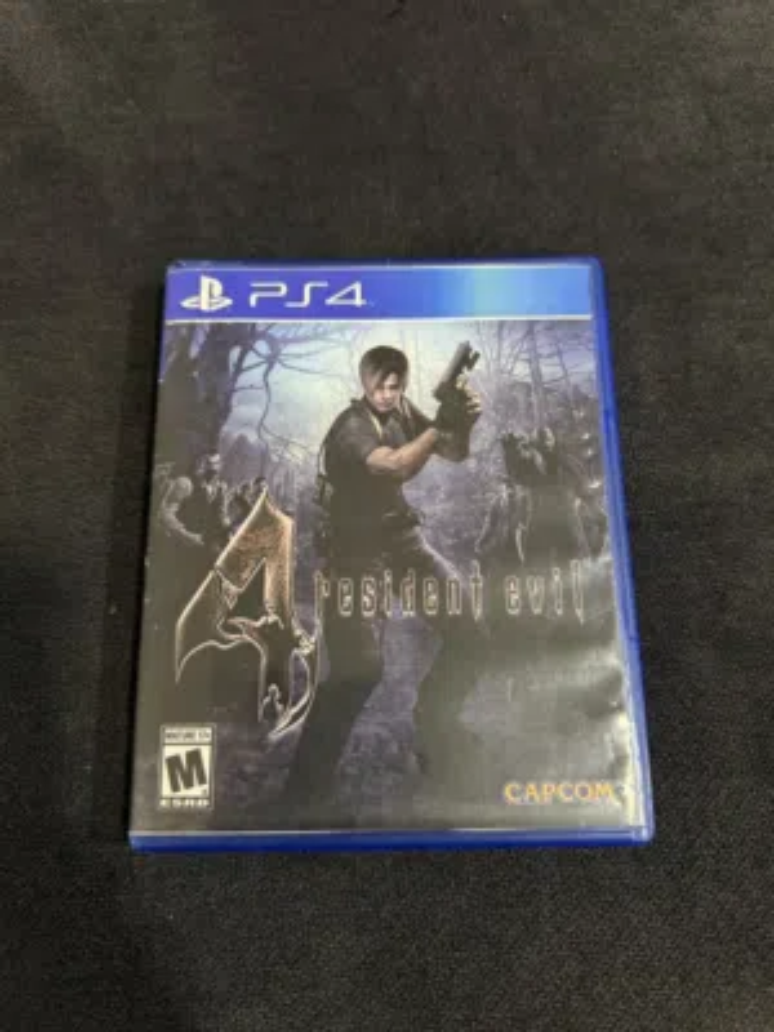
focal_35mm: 24
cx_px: 387
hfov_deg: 56.8
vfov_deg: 71.6
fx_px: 716
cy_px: 516
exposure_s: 1/45
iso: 800
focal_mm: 6.76
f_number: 1.78
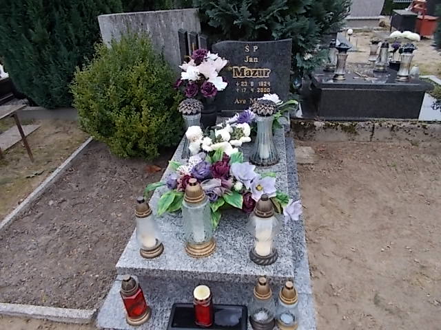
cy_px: 165
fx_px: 331
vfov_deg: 53.1
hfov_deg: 67.3
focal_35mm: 26
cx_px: 220
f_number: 3.2
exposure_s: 1/50
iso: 80
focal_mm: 4.6
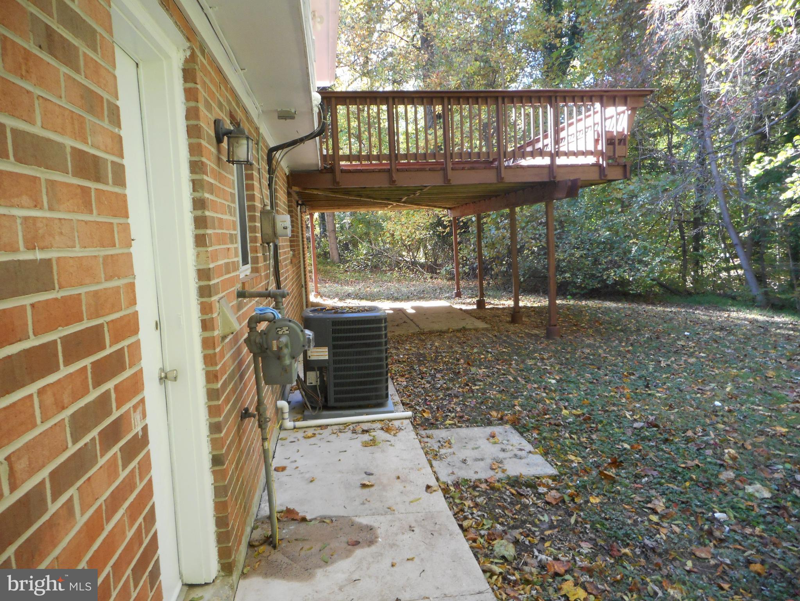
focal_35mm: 25
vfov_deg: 54.9
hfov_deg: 69.4
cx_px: 400
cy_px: 300
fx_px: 578
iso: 160
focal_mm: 4.5
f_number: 3.7
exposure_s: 1/30
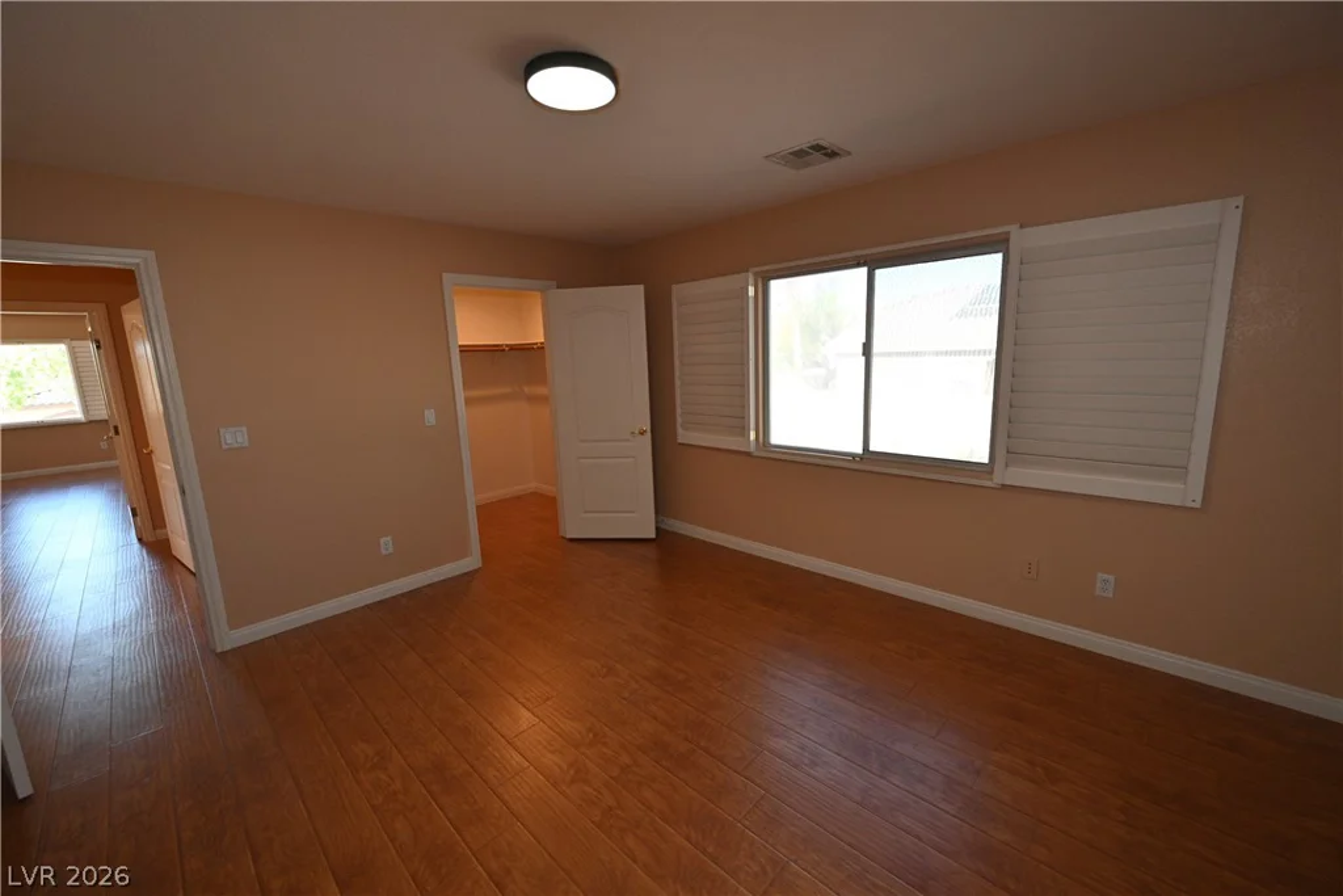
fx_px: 522
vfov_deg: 81.2
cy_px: 448
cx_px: 672
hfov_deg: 104.2
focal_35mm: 14
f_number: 4
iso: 900
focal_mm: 14
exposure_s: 1/60
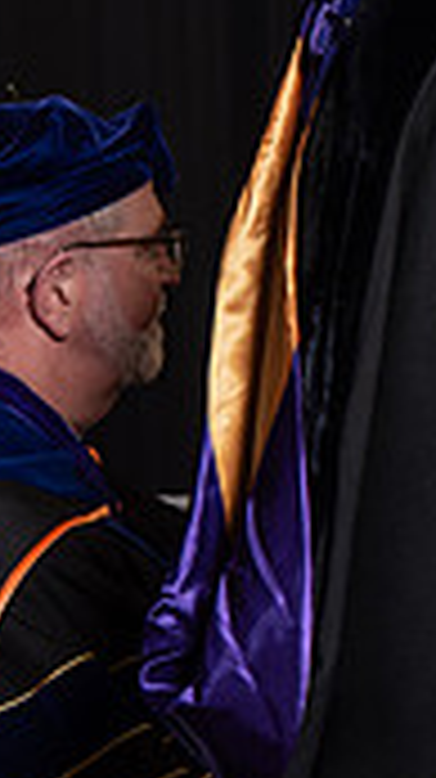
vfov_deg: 7.8
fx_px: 5645
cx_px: 1232
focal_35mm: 274
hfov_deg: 4.3
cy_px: -47
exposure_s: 1/200
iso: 1000
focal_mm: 78
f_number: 5
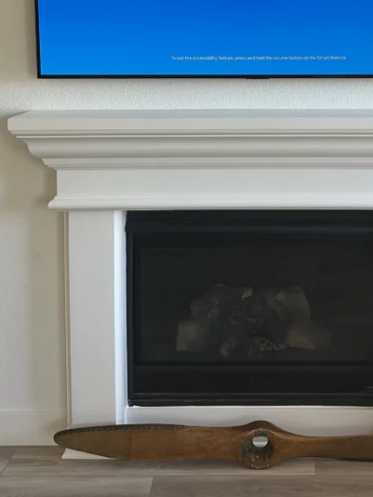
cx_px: 260
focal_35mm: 46
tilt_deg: -2.6
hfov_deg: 31.2
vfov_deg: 39.1
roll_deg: +0.1
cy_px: 78
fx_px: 660
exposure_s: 1/120
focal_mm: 6.86
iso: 160
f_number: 1.78
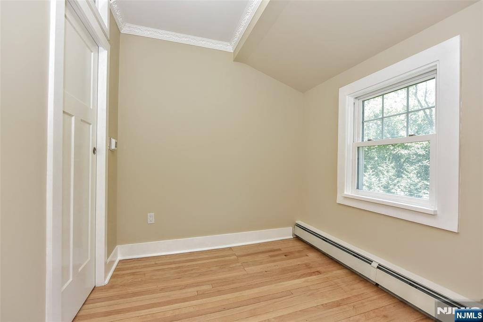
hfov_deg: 96.7
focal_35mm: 16
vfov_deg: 73.8
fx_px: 215
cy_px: 161
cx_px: 242
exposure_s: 1/100
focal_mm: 16
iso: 800
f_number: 5
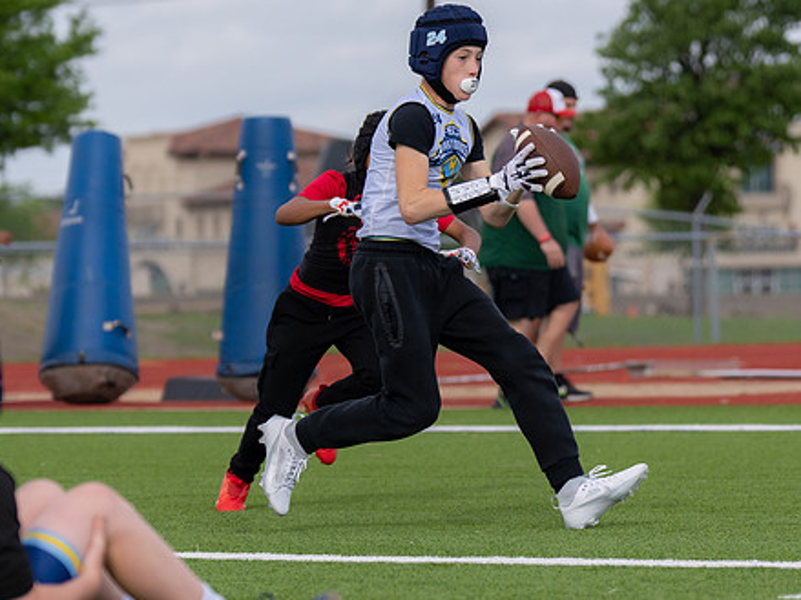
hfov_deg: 9.0
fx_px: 5066
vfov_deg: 6.8
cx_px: 387
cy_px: 271
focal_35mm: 219
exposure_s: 1/1600
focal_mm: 103
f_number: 2.8
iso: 100
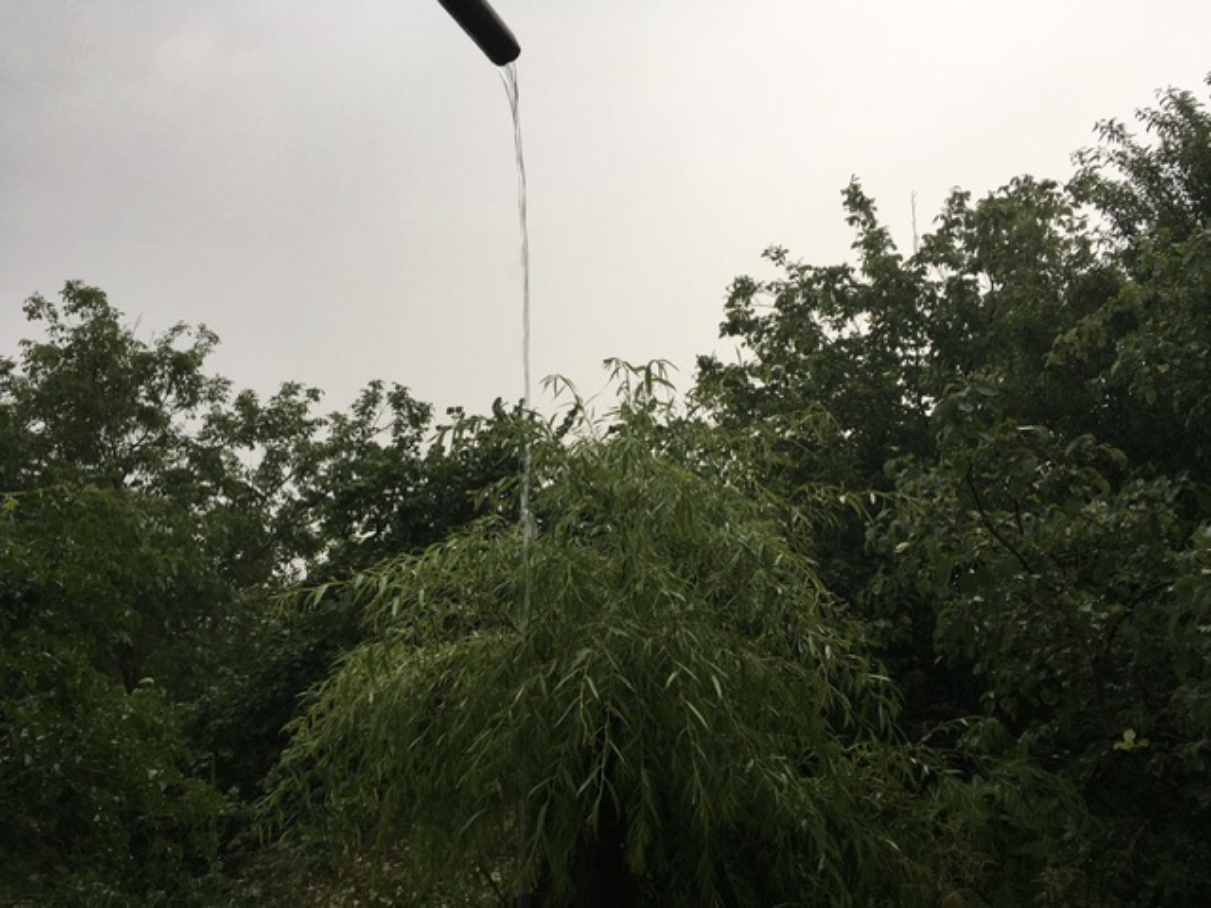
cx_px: 606
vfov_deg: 48.2
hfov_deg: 61.7
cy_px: 454
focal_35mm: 29
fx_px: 1015
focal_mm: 4.15
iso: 32
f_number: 2.2
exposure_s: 1/50
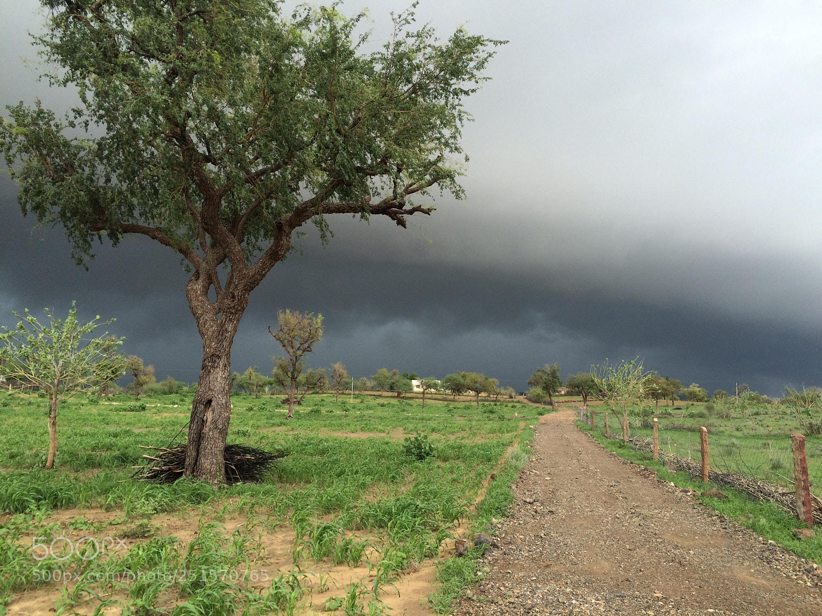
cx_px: 411
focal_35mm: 29
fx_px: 689
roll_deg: -1.3
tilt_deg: +5.9
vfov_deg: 48.2
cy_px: 308
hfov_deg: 61.7
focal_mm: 4.15
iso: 32
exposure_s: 1/604
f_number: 2.2
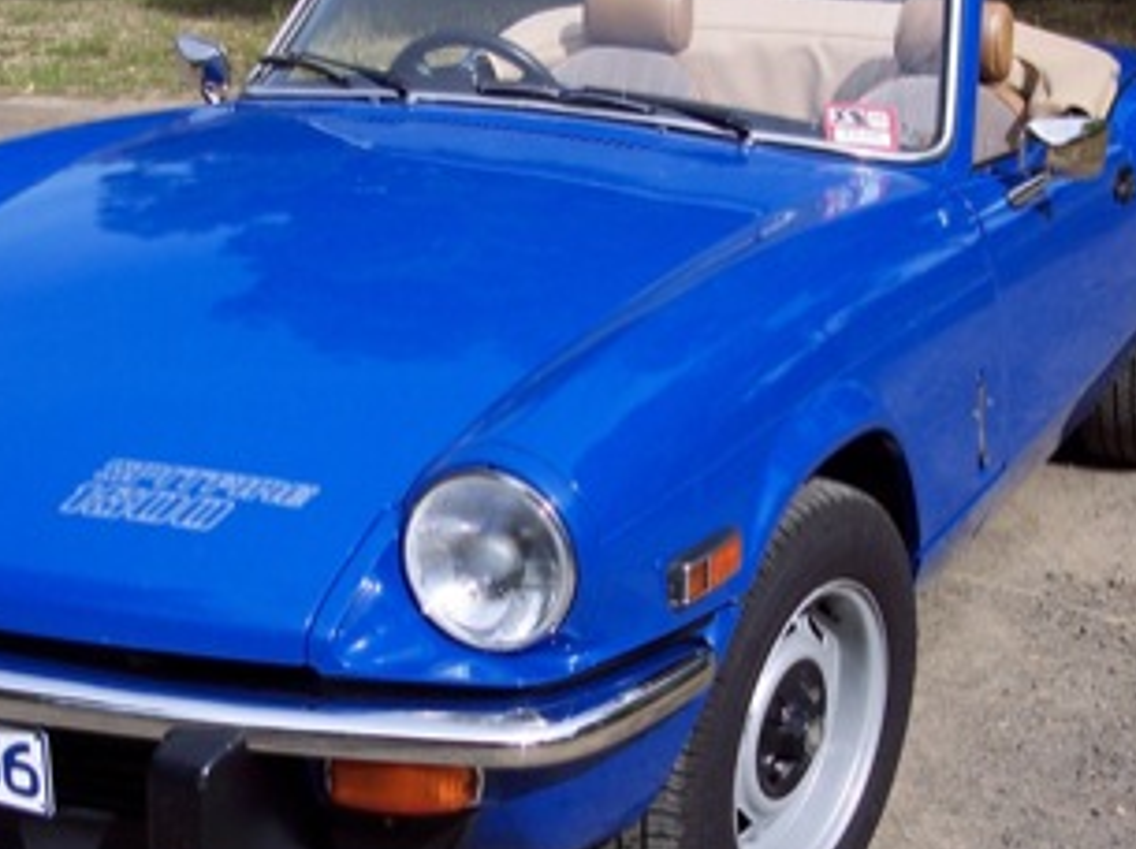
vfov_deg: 20.1
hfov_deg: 26.6
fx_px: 2393
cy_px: 382
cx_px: 440
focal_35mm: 73
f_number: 4
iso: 100
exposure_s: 1/750
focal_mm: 8
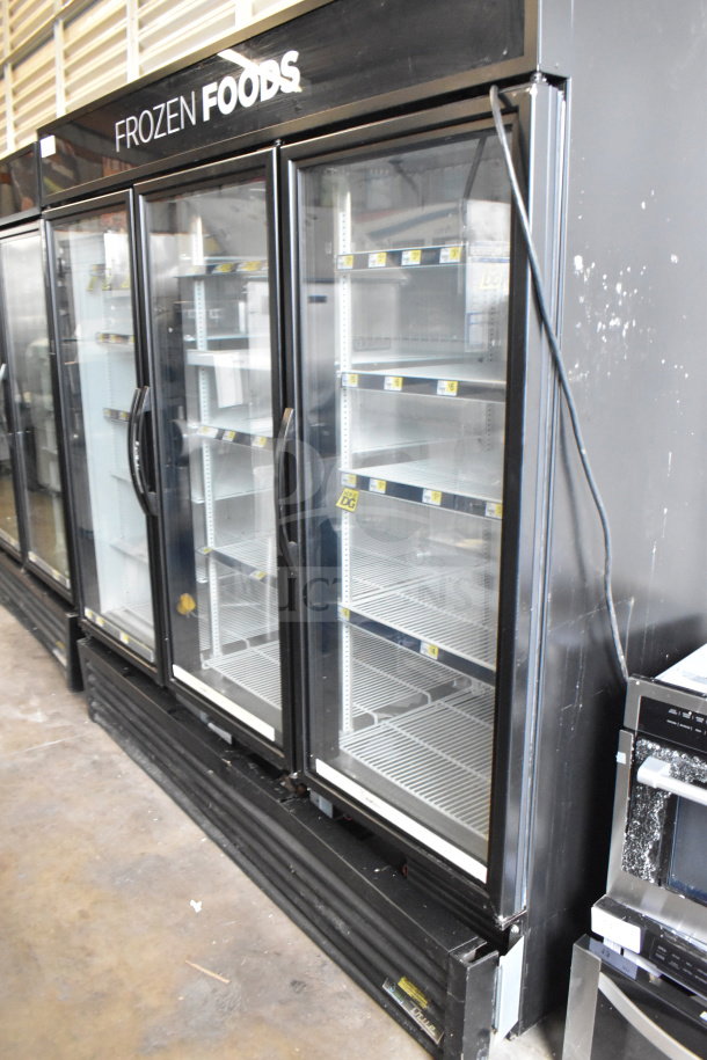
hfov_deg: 43.6
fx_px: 884
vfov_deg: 61.9
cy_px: 530
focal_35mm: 30
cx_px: 354
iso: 6400
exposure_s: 1/200
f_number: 7.1
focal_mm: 20
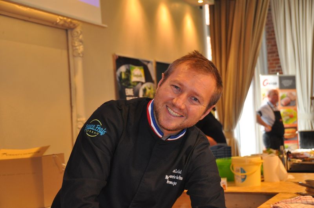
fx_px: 575
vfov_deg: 20.6
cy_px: 104
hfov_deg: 30.6
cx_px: 157
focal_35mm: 66
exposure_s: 1/60
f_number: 4.5
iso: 800
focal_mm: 44
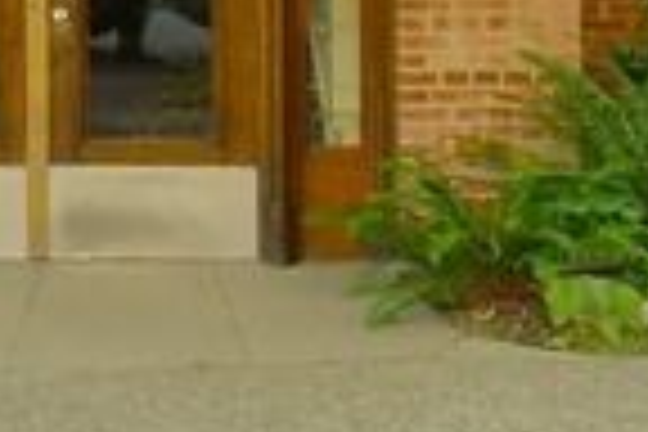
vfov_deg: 9.1
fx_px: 1926
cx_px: 198
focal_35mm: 107
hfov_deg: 19.0
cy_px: -1030
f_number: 4.5
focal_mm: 10
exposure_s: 1/125
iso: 800
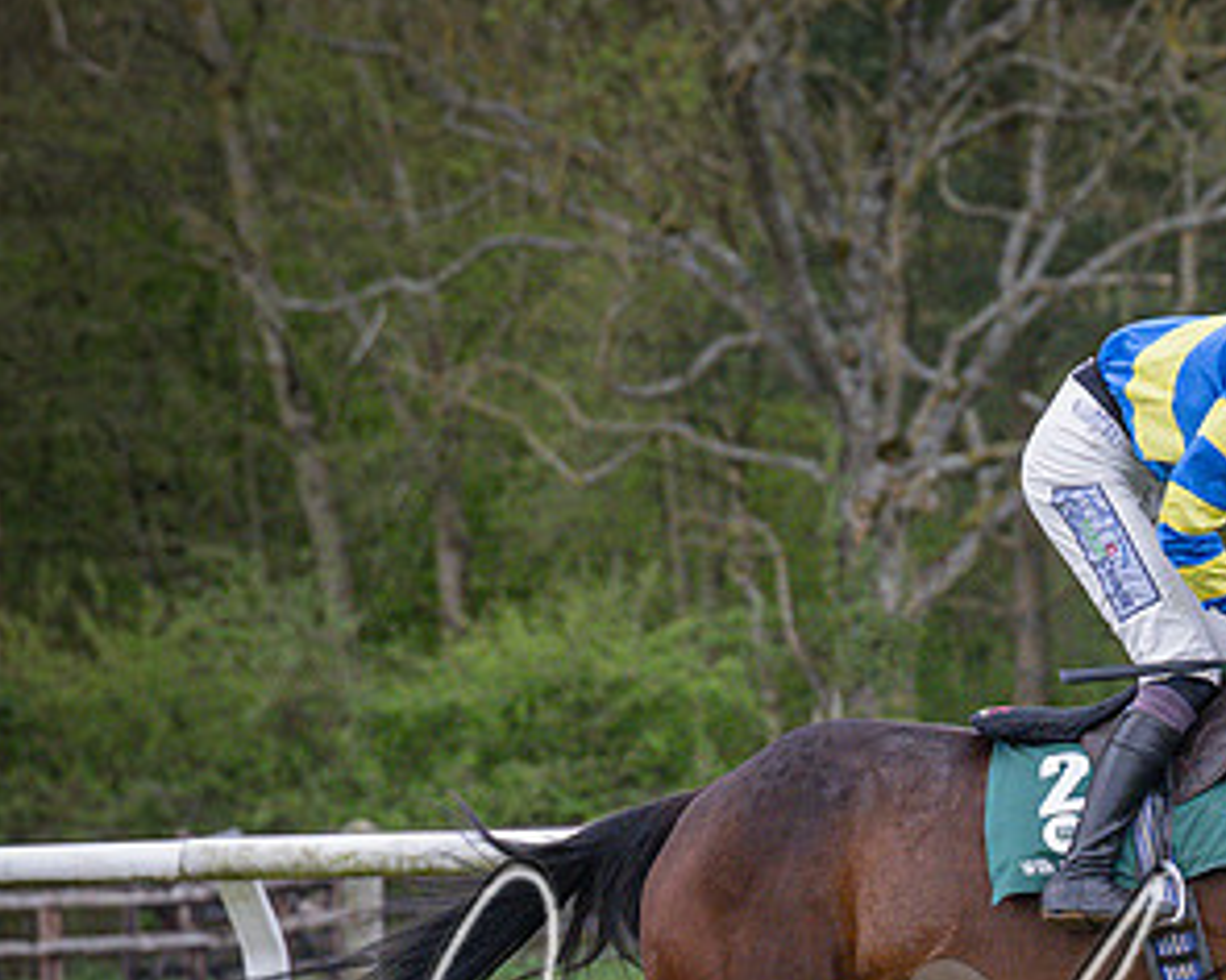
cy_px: 813
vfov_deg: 3.9
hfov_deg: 4.9
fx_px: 14296
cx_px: 1371
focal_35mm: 394
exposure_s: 1/1000
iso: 1600
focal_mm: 110
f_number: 4
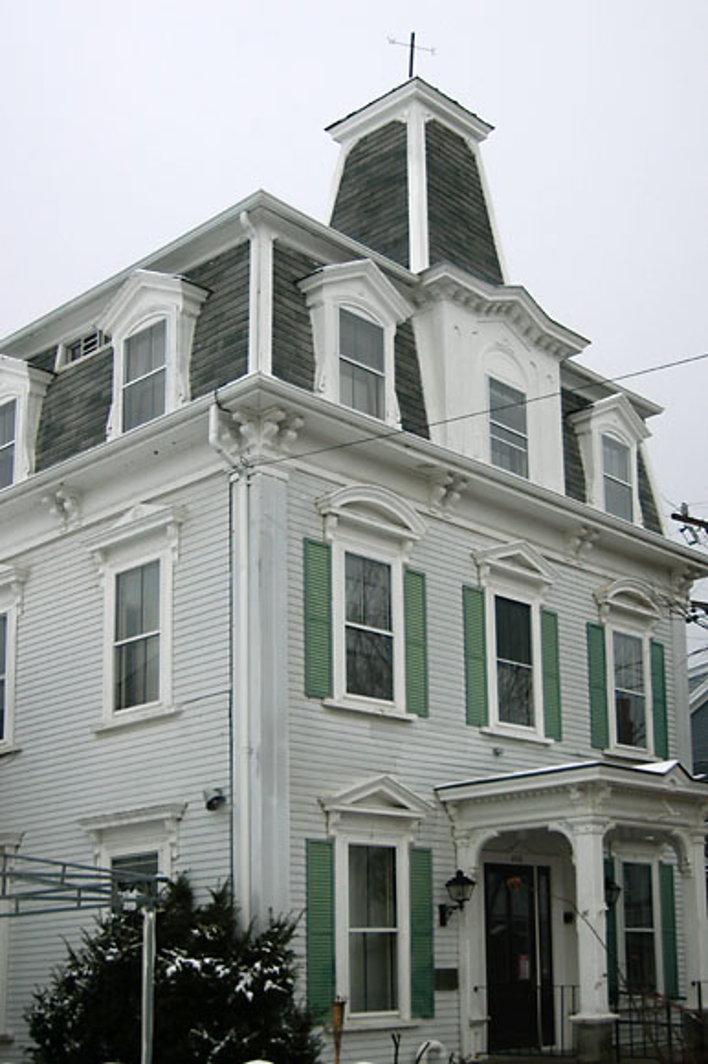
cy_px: 532
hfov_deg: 30.8
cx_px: 354
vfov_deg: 45.0
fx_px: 1285
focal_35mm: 44
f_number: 4
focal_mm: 29
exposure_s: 1/160
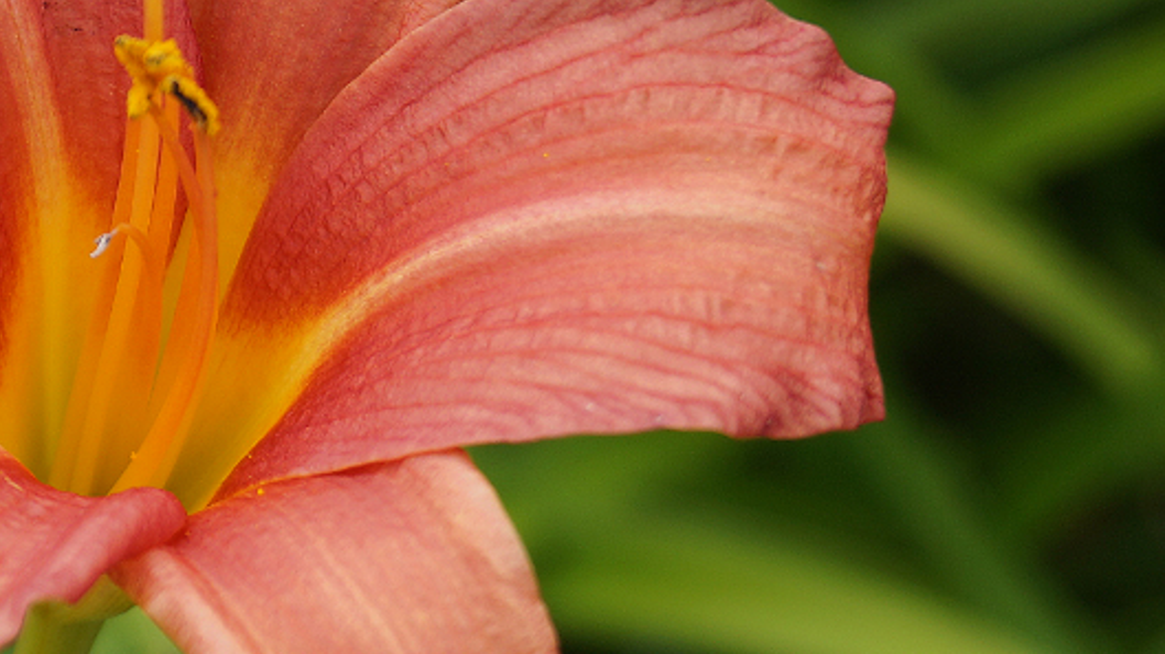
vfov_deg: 6.2
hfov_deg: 10.9
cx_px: 172
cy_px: 291
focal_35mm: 196
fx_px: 6058
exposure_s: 1/200
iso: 100
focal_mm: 55
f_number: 6.3
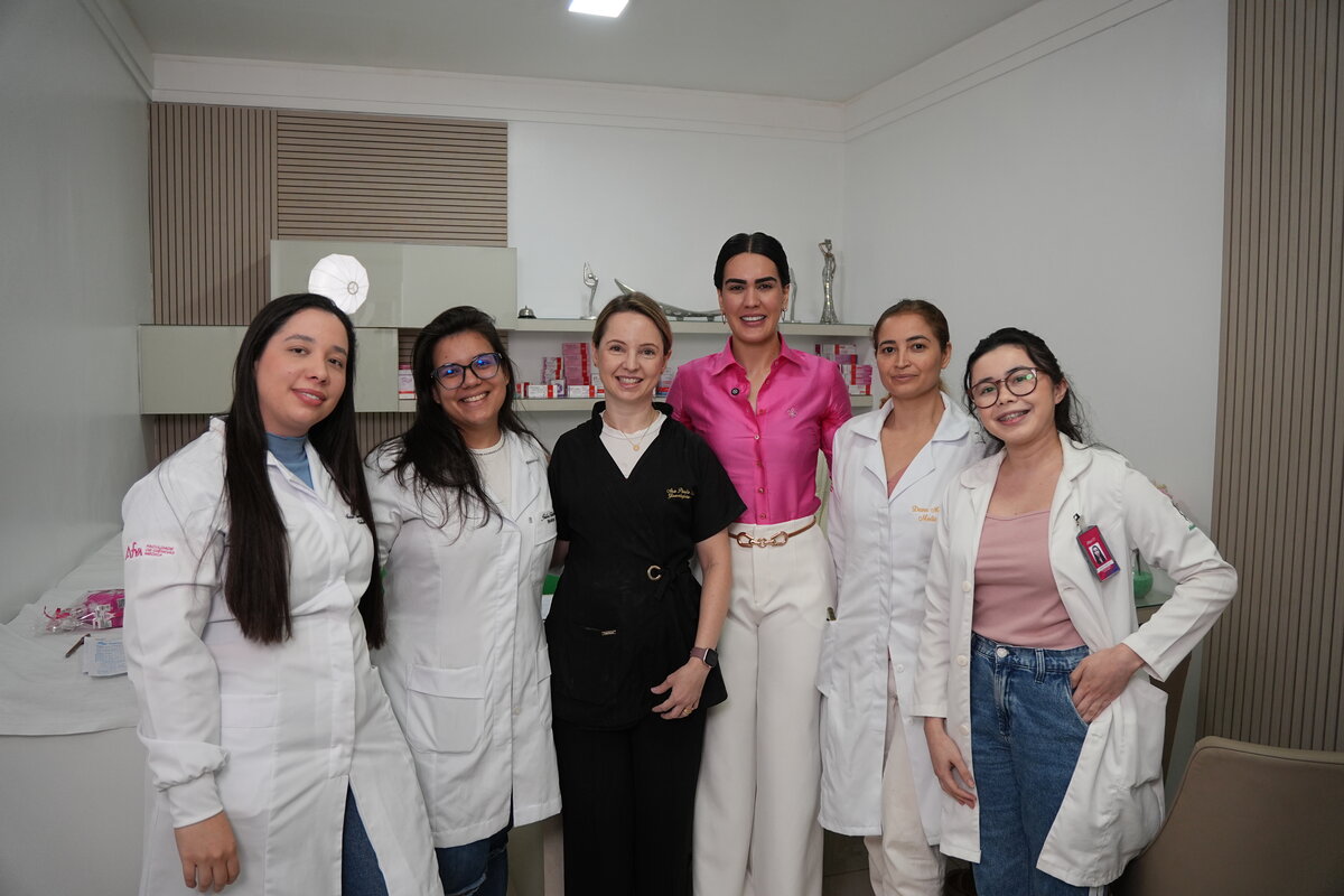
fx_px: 952
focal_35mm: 26
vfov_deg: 50.4
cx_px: 672
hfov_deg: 70.4
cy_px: 448
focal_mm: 17
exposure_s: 1/200
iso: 400
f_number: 2.8
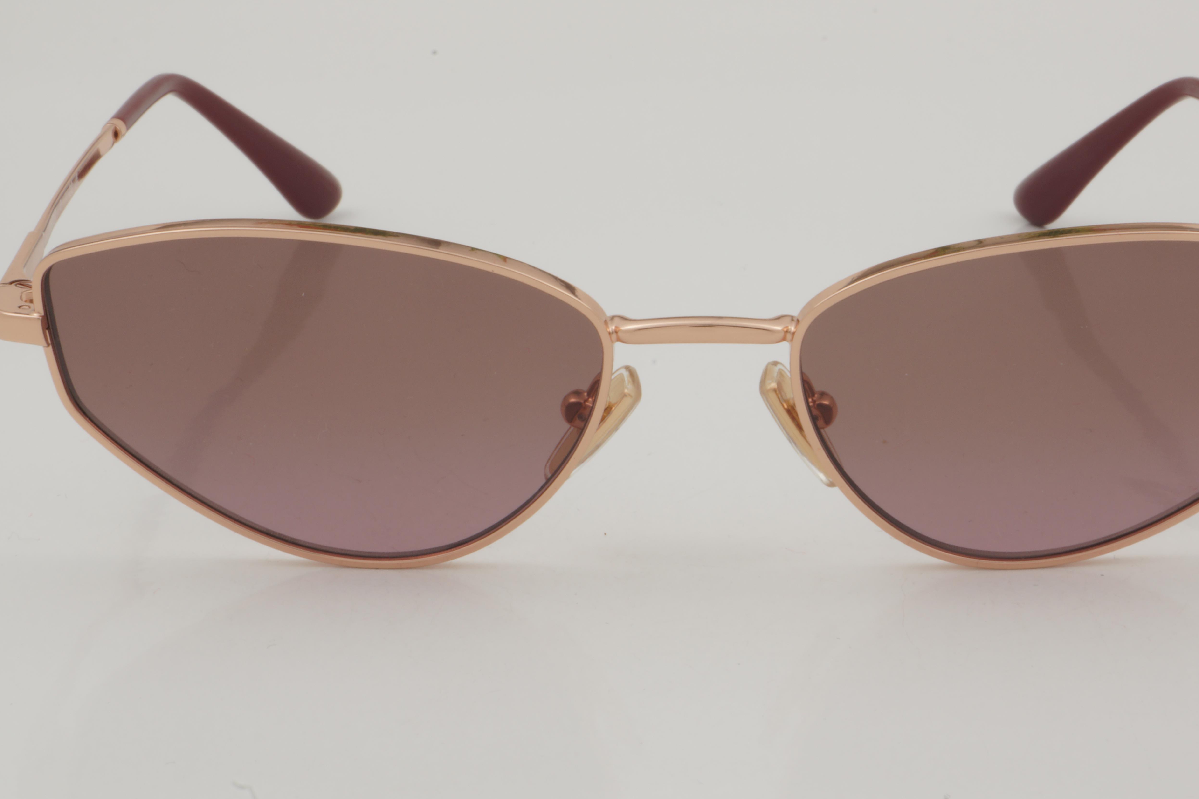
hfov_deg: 20.5
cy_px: 324
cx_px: 700
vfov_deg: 13.7
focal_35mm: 100
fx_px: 3317
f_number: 32
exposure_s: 1/3
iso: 100
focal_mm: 55
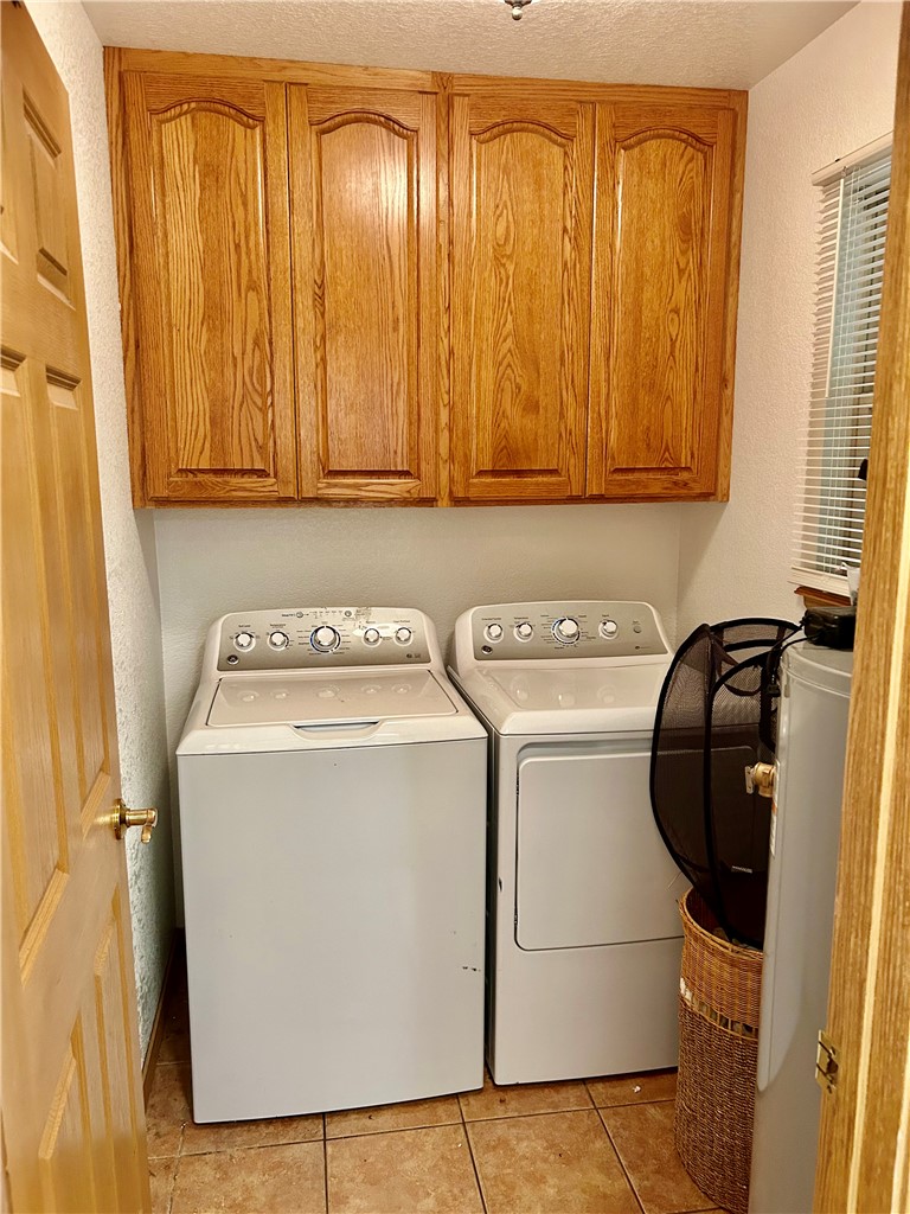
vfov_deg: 67.3
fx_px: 911
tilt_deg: -10.7
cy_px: 607
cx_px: 455
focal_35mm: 26
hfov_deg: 53.1
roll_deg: -0.1
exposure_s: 1/60
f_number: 1.5
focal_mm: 5.7
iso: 400
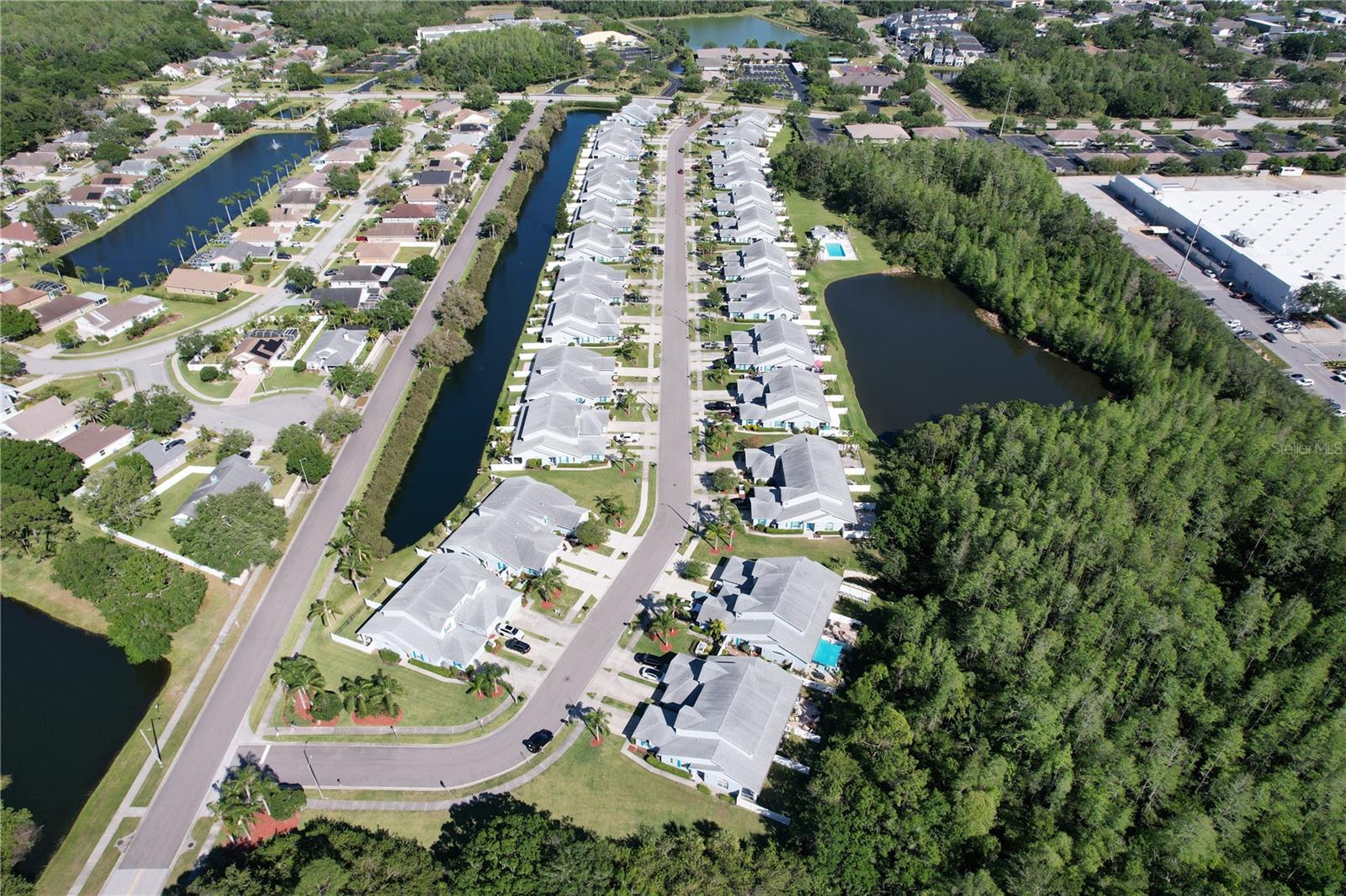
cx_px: 673
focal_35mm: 22
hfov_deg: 78.6
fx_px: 822
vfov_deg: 57.2
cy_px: 448
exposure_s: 1/2500
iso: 140
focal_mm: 8.38
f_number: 2.8
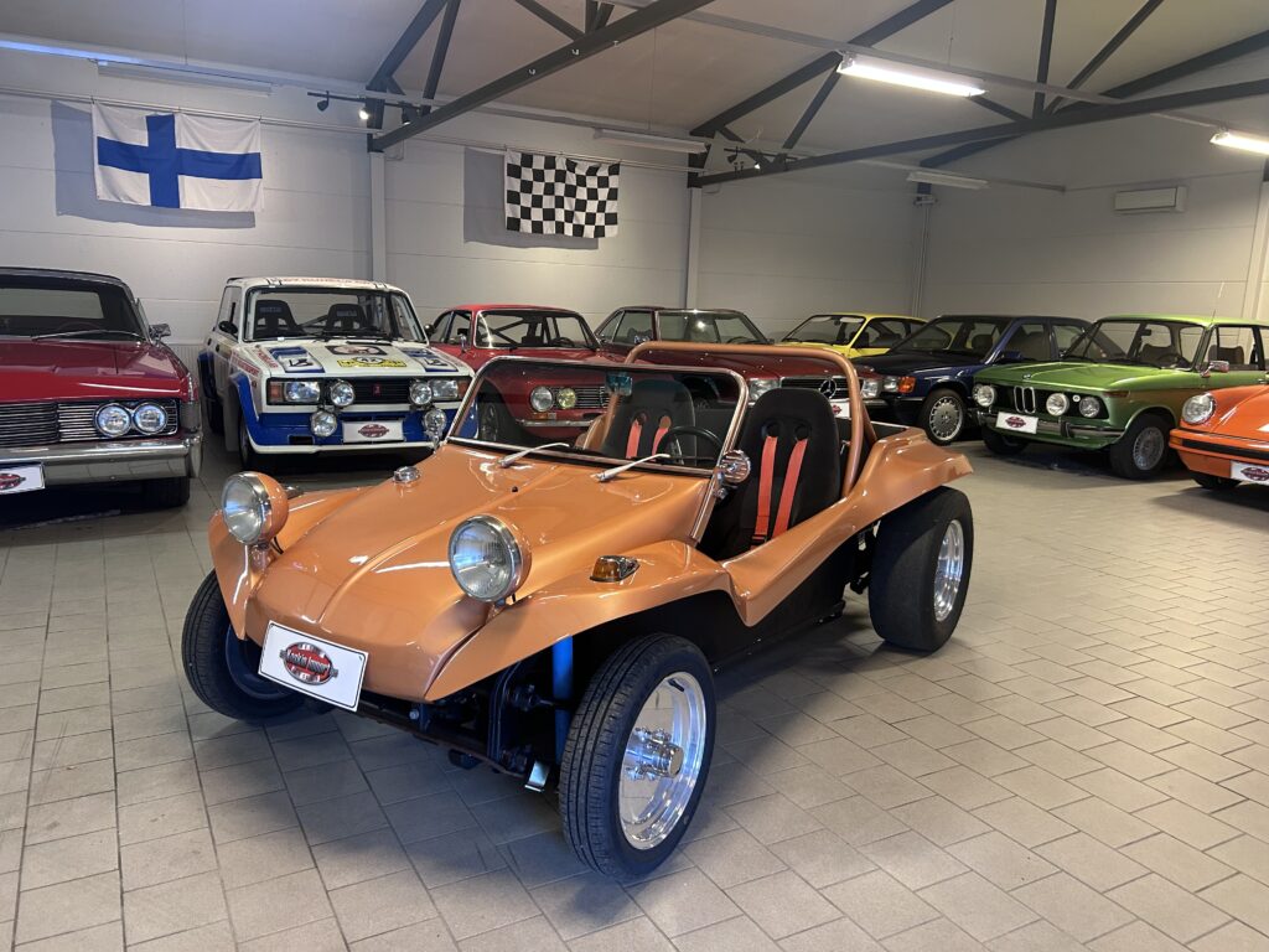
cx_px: 634
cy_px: 476
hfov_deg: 67.3
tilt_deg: -8.8
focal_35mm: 26
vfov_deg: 53.1
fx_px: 953
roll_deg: -3.9
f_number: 1.5
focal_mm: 5.7
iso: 200
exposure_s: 1/50
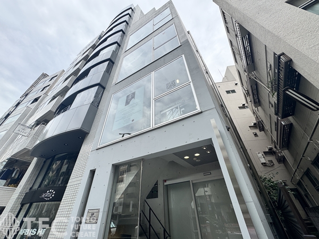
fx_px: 129
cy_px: 120
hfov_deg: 102.1
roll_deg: +3.5
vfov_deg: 85.7
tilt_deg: +40.0
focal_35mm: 14
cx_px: 160
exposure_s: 1/899
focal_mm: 2.22
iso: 50
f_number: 2.2
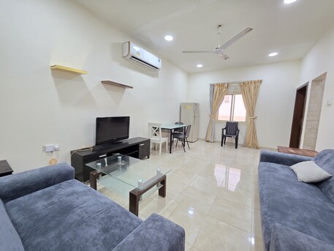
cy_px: 126
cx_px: 167
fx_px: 125
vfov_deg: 89.9
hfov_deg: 106.2
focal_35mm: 13
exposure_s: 1/50
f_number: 1.9
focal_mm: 2.2
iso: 320
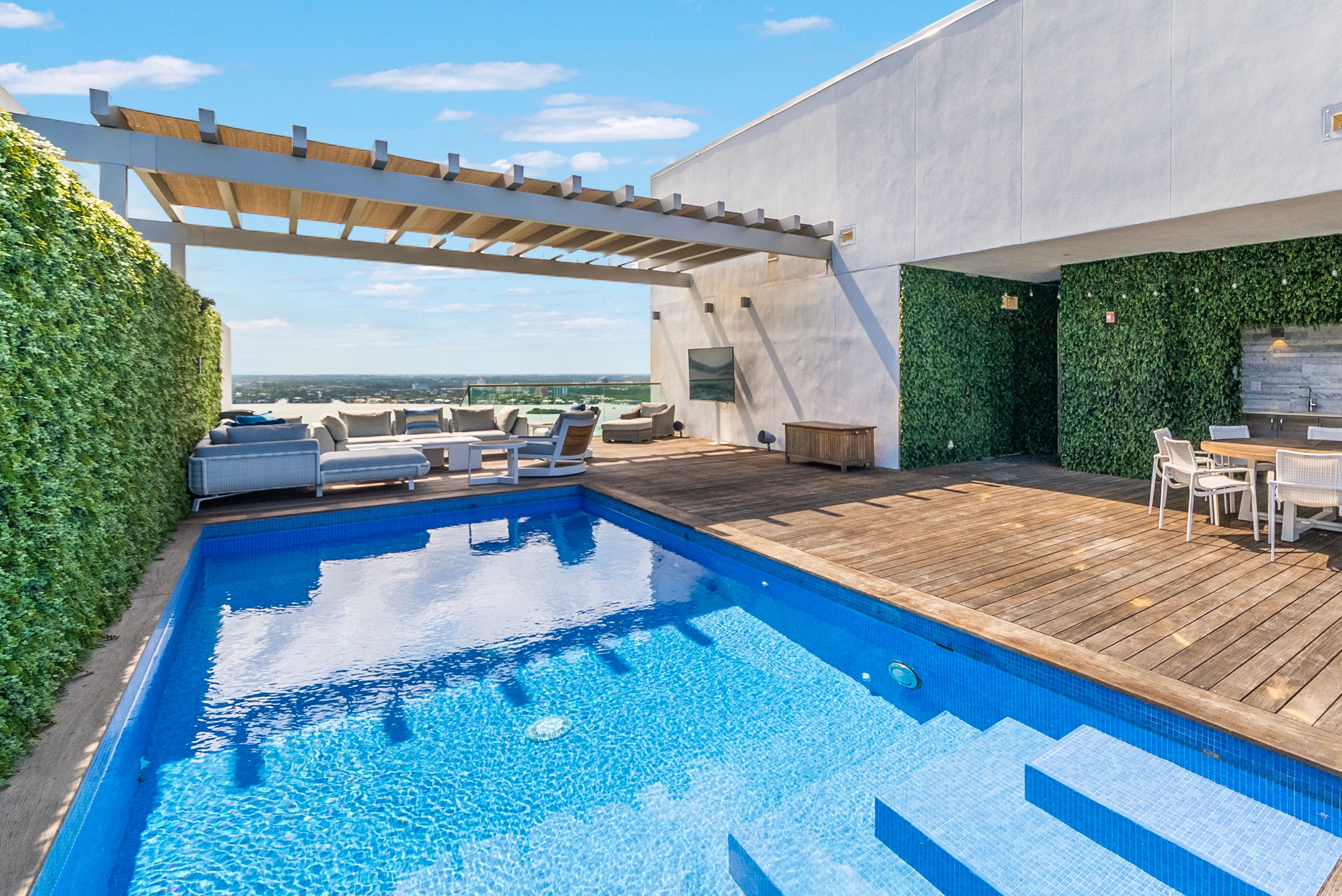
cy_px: 451
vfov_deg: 70.5
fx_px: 634
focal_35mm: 17
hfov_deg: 89.8
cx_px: 897
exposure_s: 1/1000
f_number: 8
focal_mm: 12
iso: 400
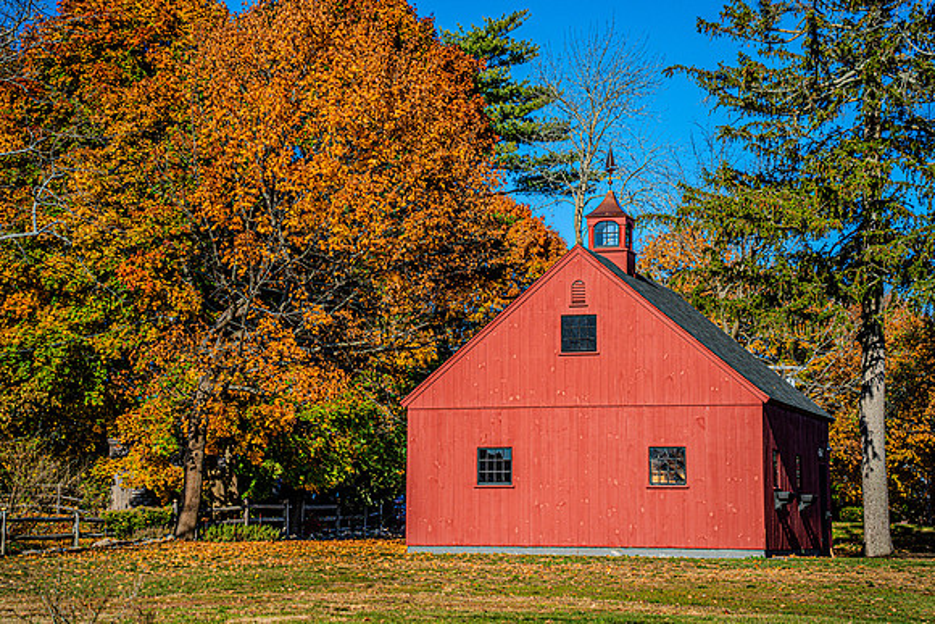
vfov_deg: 15.8
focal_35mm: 86
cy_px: 312
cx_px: 468
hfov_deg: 23.5
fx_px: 2244
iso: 200
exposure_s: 1/2000
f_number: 4
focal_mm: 83
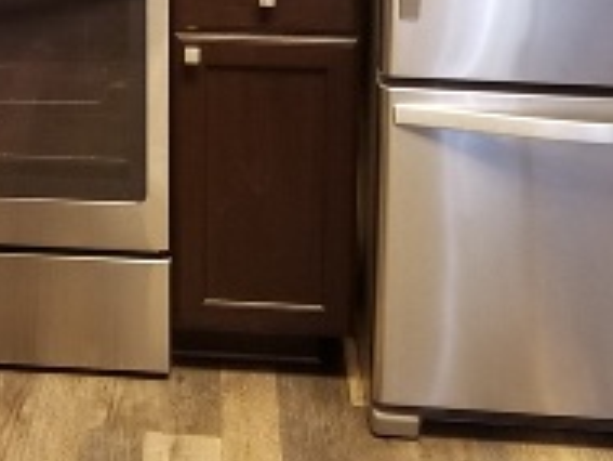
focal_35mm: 88
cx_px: 42
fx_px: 1559
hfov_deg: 21.7
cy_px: -188
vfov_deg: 15.7
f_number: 1.7
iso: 160
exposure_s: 1/40
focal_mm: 4.25
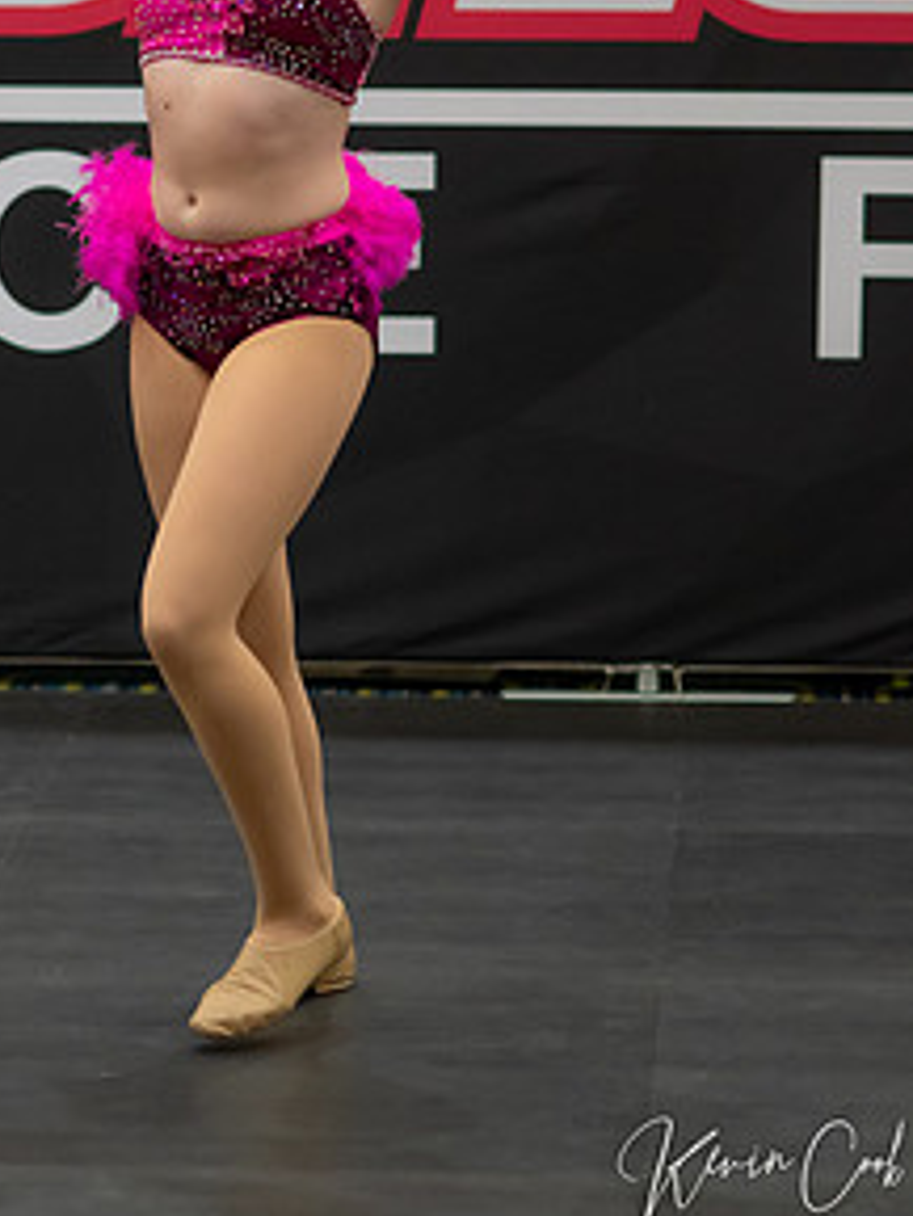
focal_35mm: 190
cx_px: 295
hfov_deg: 7.8
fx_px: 6677
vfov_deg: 10.4
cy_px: 290
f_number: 2
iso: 1600
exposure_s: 1/640
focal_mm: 85
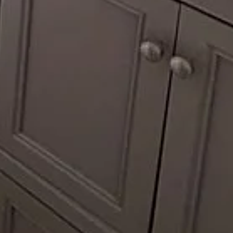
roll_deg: -0.2
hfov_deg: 16.5
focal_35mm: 91
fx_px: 693
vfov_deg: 14.0
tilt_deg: -12.1
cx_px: -161
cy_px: -308
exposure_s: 1/120
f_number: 2.2
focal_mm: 2.22
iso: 125
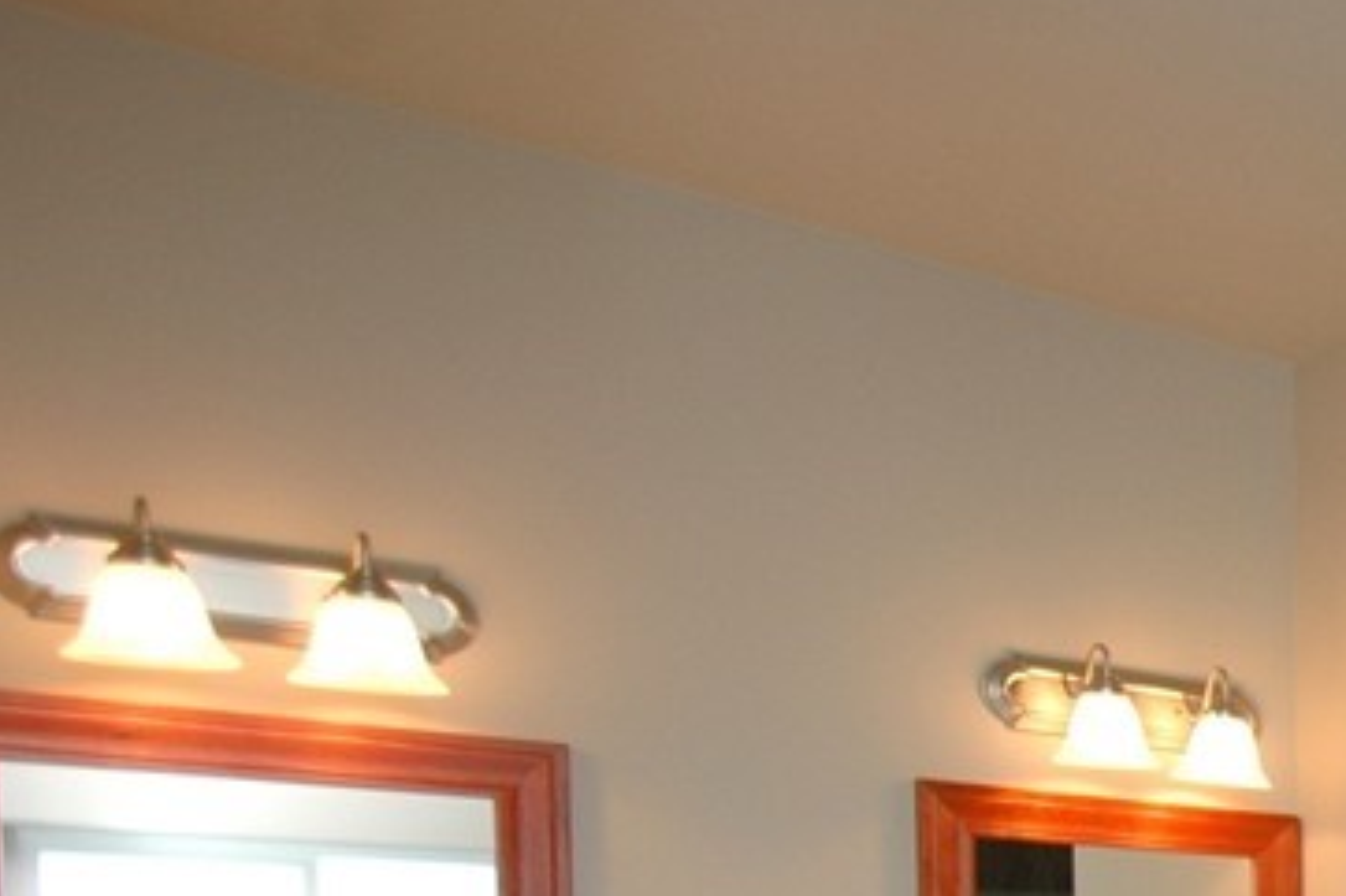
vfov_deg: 26.4
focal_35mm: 45
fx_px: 1682
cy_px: 1089
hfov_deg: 29.5
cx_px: 1950
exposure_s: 1/50
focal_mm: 10
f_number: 3.5
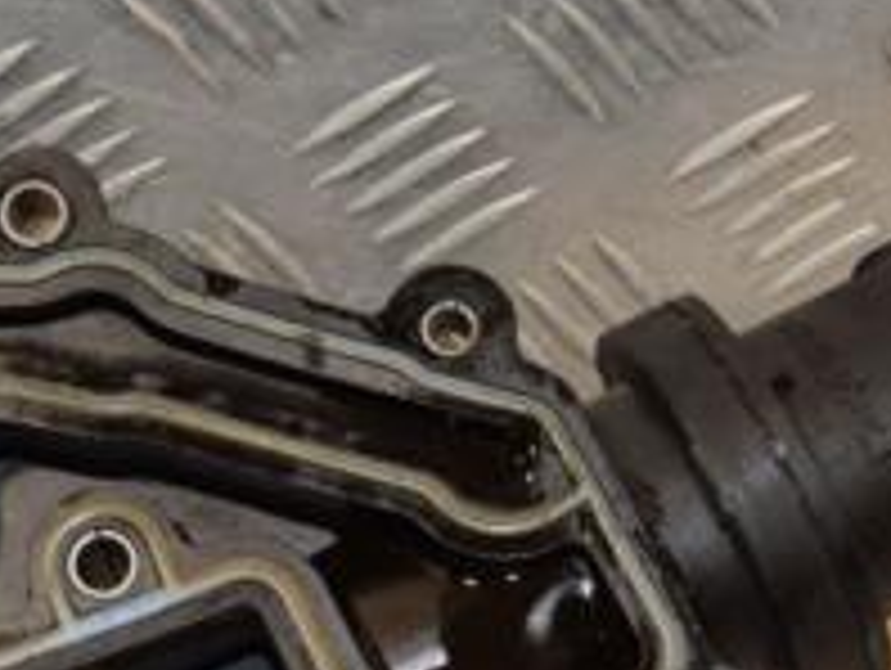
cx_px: 328
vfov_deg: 8.9
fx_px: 4278
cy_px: 661
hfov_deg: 11.9
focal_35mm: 166
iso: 800
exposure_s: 1/200
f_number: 6.3
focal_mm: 38
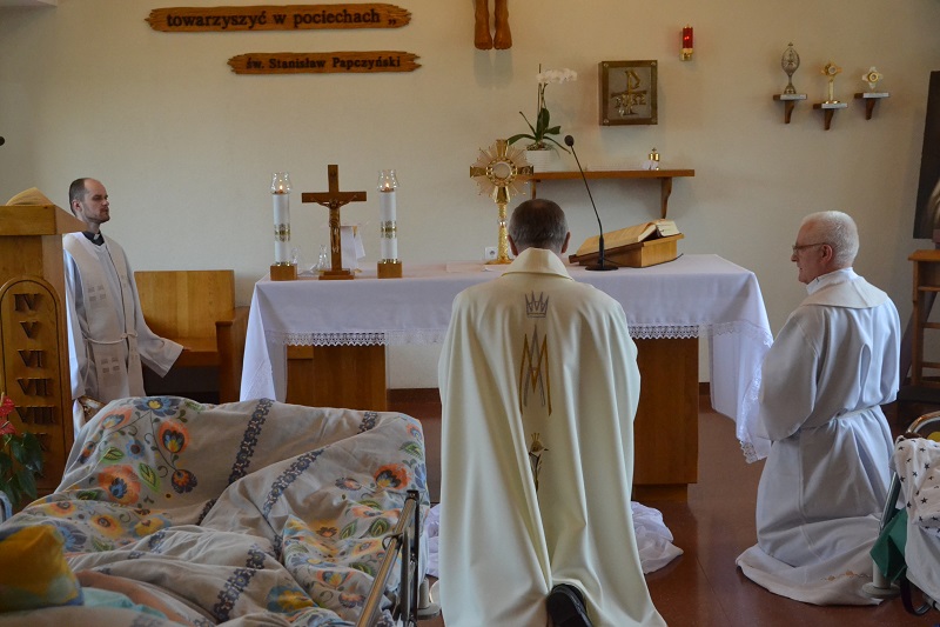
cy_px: 314
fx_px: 1253
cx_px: 470
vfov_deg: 28.1
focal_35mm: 48
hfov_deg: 41.1
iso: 3200
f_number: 5.6
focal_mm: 32
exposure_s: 1/125
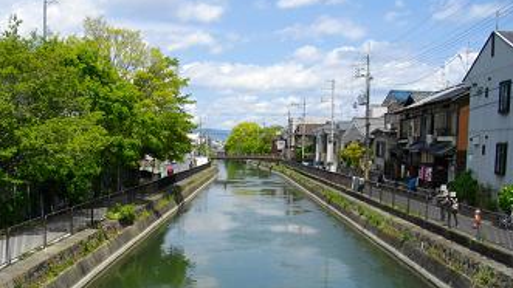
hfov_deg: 49.3
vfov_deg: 28.5
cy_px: 218
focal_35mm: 41
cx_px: 226
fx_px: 558
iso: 100
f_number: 5.5
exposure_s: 1/400
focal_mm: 5.7
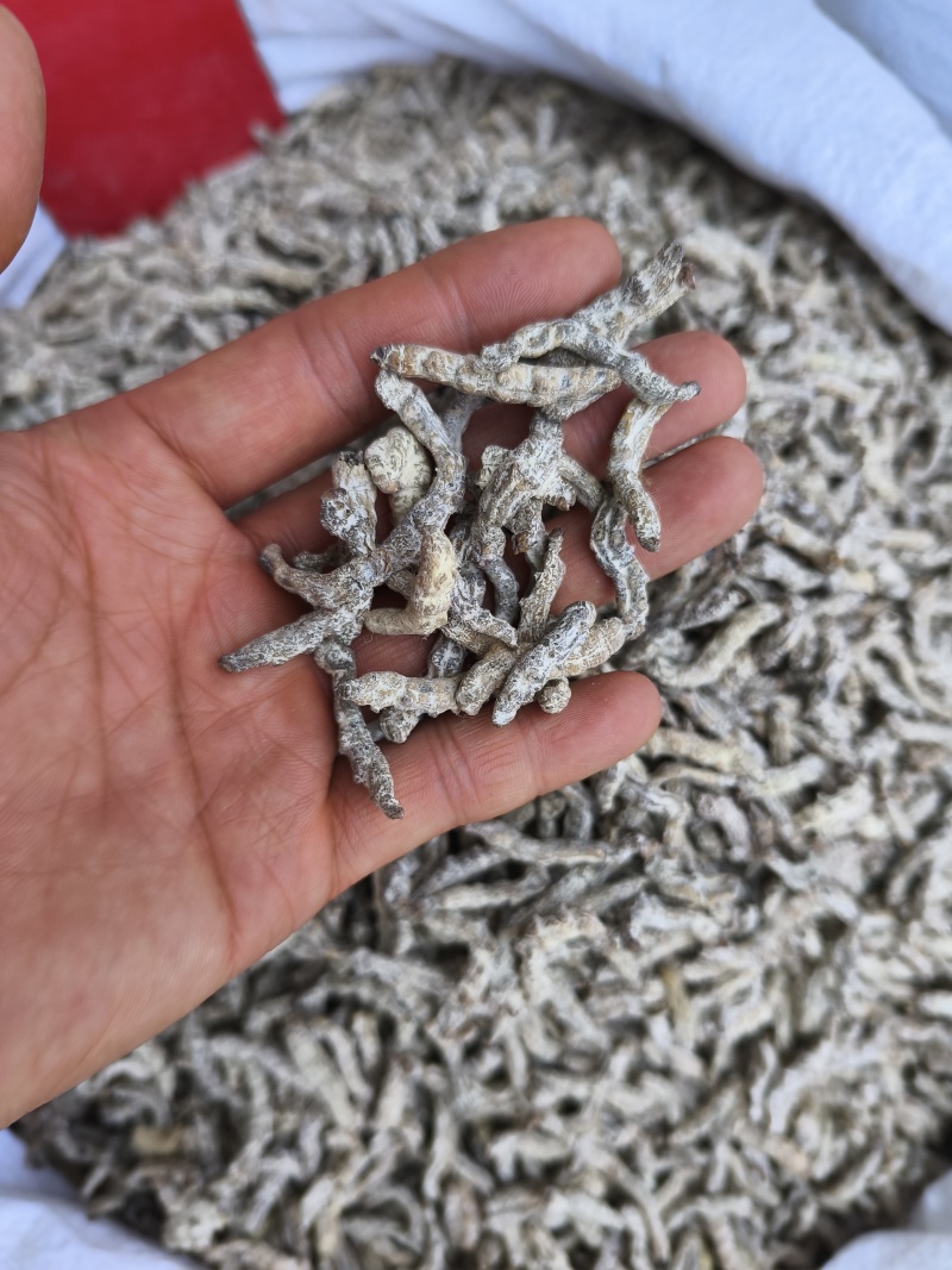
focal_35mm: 23
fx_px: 844
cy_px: 635
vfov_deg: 73.9
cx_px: 476
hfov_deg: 58.9
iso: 80
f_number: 1.6
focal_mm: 5.84
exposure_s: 1/665
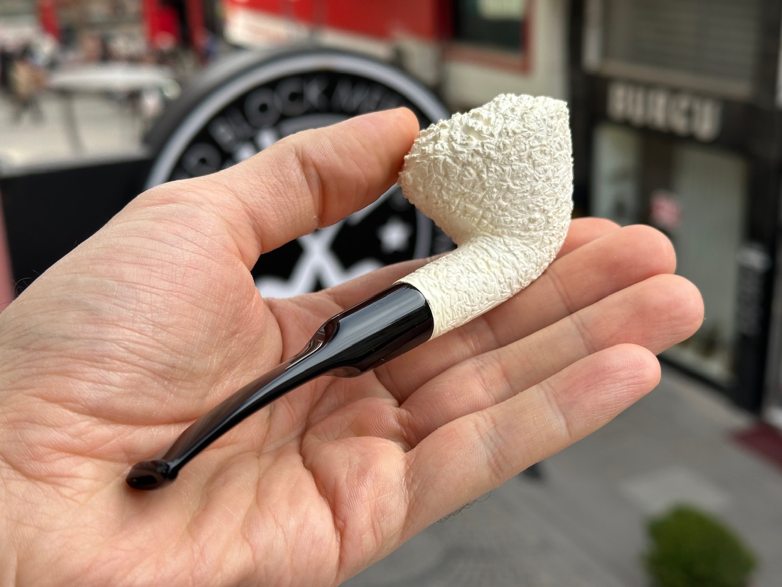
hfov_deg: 39.7
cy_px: 294
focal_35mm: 48
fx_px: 1084
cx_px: 391
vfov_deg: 30.3
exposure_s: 1/685
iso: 64
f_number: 1.78
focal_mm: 6.86
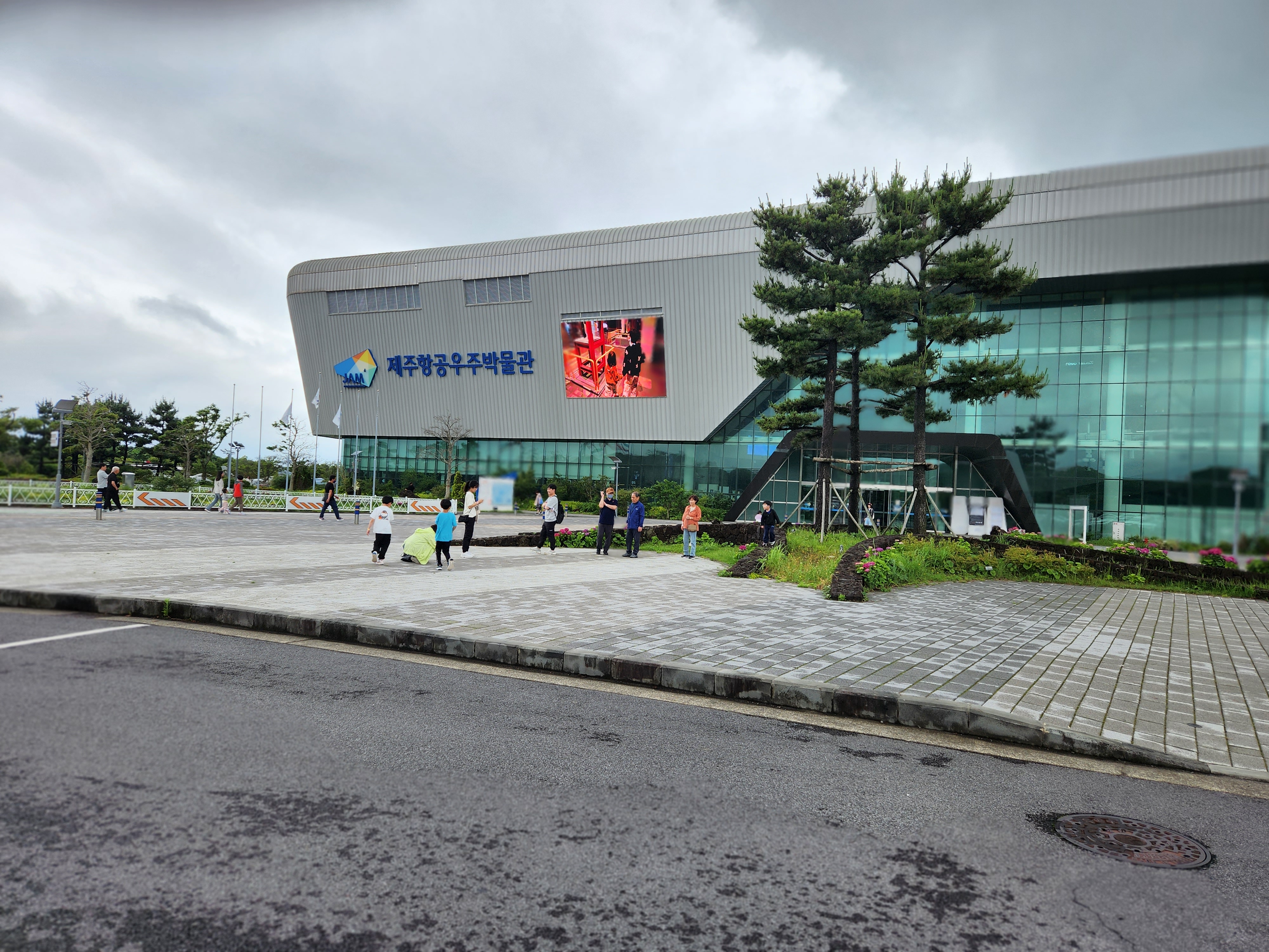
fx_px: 843
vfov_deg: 58.9
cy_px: 476
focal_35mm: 23
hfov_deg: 73.9
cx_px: 634
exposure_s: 1/1751
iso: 20
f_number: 1.8
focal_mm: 5.4
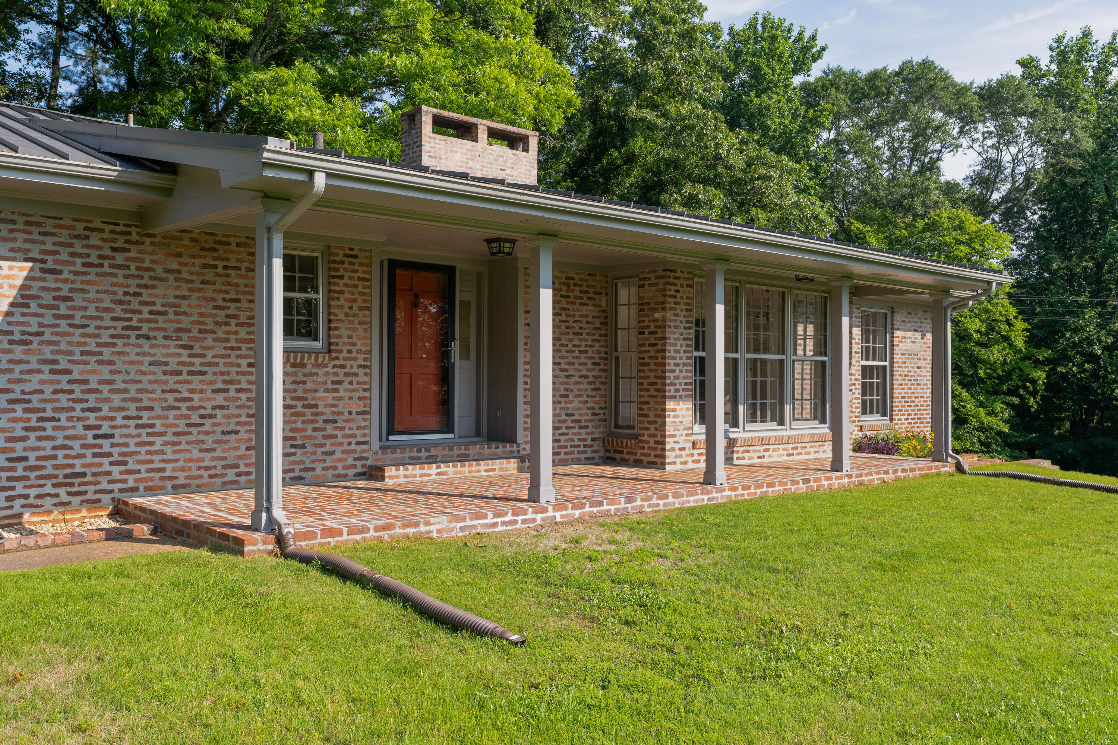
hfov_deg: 61.9
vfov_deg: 43.6
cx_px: 559
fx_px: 932
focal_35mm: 30
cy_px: 372
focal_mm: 30
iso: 320
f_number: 7.1
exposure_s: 1/400
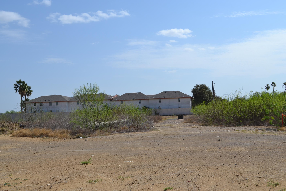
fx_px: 318
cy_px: 95
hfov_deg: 48.5
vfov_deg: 33.4
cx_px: 141
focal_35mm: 40
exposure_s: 1/250
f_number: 8
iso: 100
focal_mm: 26
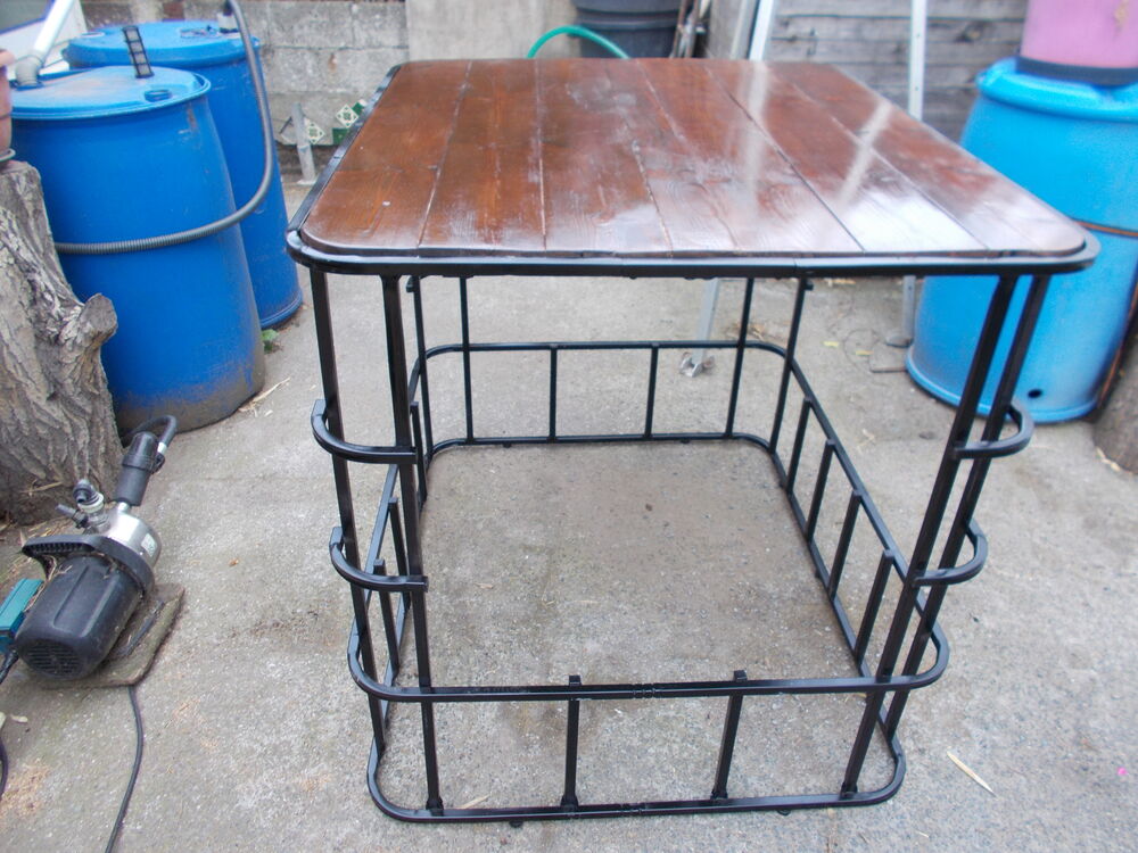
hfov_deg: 67.3
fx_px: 855
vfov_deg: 53.1
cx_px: 569
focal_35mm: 26
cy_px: 426
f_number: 3.2
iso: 80
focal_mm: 4.6
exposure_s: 1/100
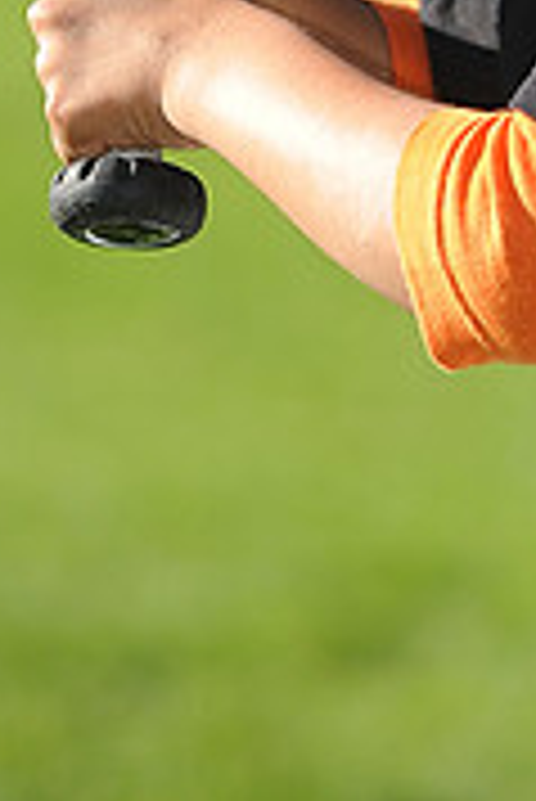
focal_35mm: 570
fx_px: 12704
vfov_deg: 3.6
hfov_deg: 2.4
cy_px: -500
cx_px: 689
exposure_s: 1/800
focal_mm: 175
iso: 200
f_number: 4.5
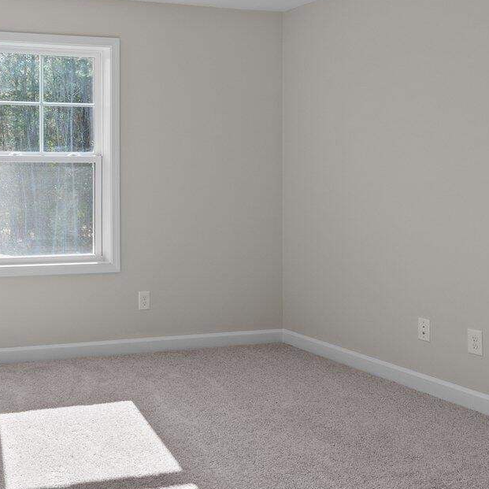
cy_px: 165
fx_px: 671
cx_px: 27
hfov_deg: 36.8
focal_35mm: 42
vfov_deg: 39.6
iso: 400
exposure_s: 1/50
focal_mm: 15
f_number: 6.3
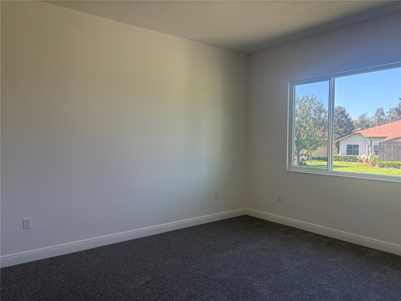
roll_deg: -0.3
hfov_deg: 67.3
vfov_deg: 53.1
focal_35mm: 26
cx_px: 200
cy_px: 150
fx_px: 301
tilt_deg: -1.3
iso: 64
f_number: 1.6
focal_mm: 5.96
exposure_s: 1/135
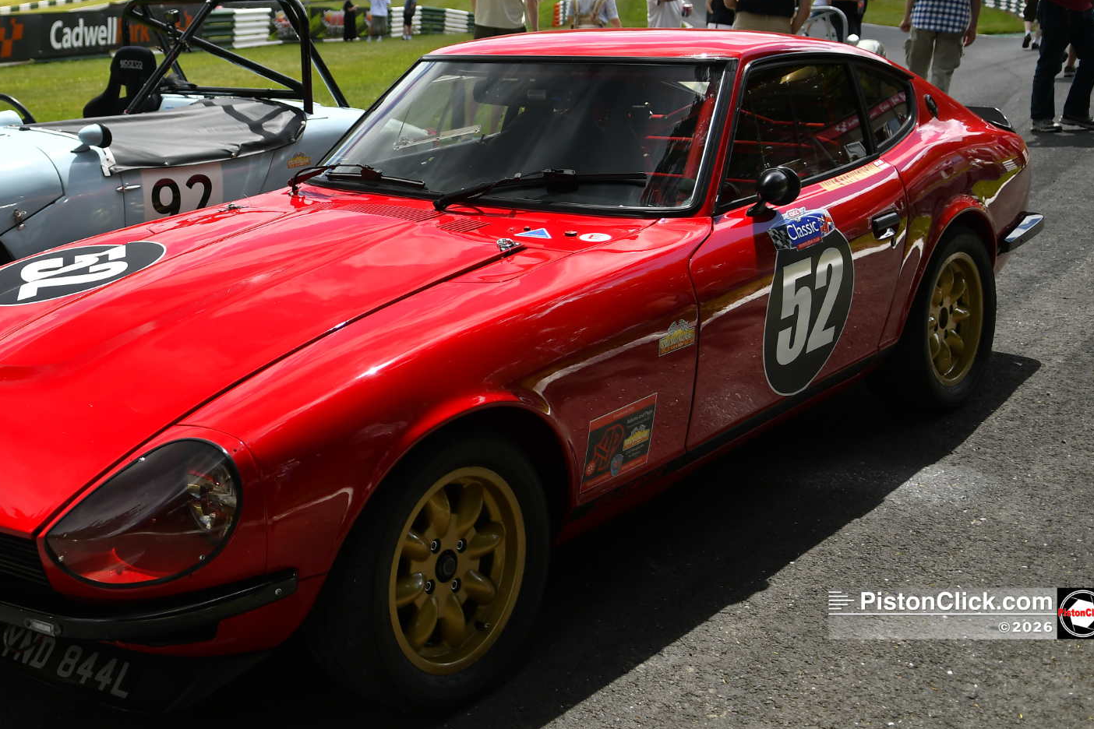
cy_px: 266
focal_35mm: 47
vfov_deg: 28.5
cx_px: 330
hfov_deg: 41.2
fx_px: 1428
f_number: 2.8
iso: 110
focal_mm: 22
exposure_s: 1/800
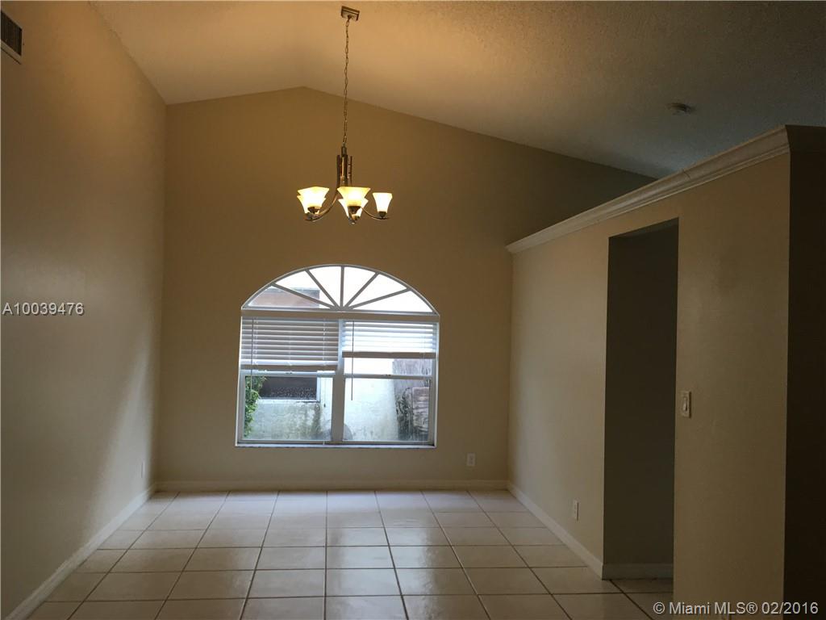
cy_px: 310
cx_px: 413
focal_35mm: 29
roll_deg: -0.9
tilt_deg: +3.4
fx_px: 692
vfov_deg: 48.2
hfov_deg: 61.7
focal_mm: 4.15
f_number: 2.2
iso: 32
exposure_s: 1/30
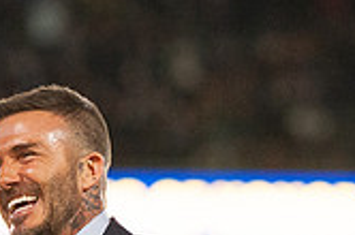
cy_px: 288
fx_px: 5512
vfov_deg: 2.4
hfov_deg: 3.7
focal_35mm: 560
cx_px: 79
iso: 3200
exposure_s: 1/2000
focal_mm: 160
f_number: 2.8
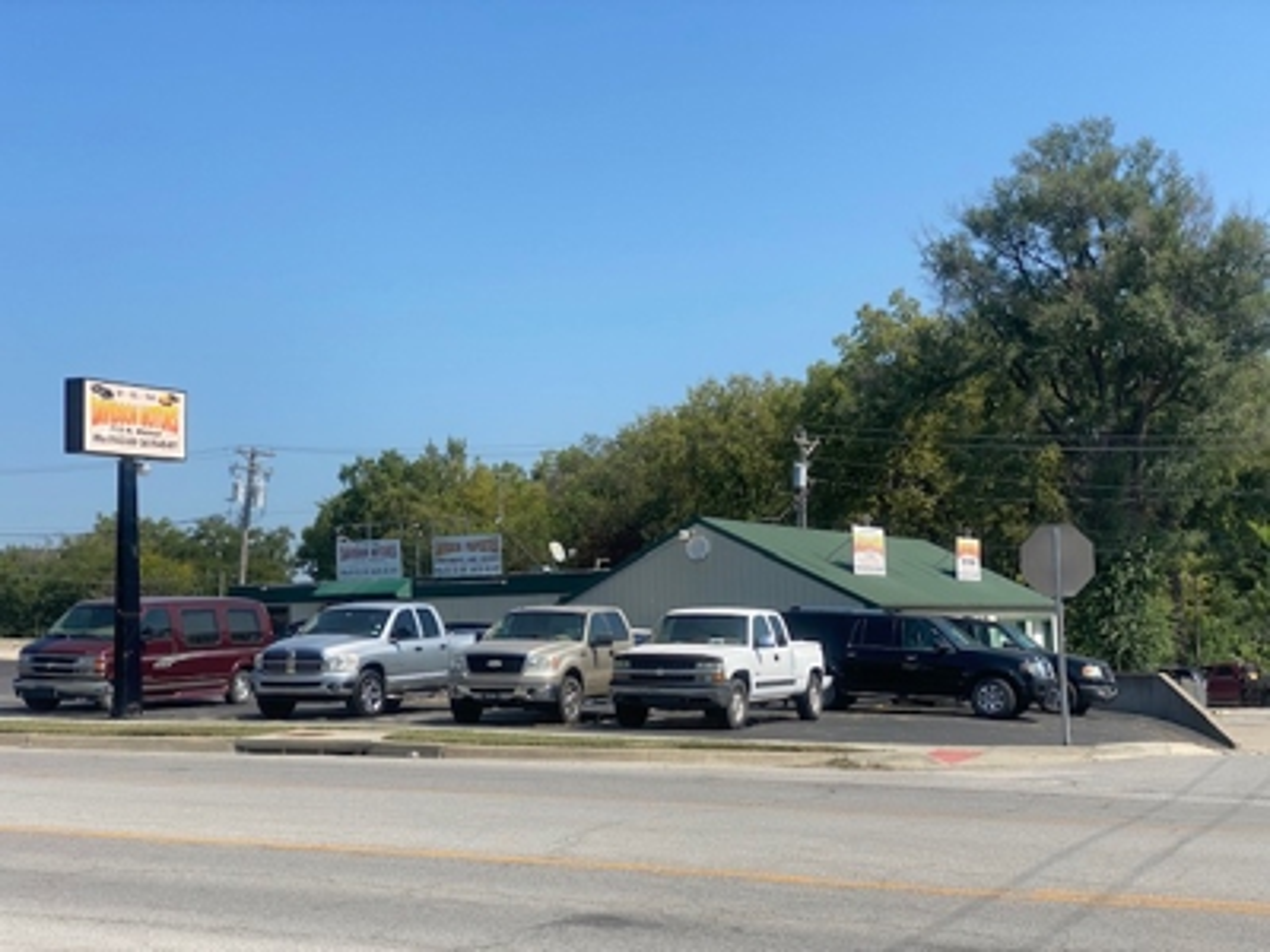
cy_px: 476
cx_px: 635
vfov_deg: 28.0
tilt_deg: +4.9
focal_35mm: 52
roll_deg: +0.6
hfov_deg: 36.8
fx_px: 1908
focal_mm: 6
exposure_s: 1/1996
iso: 20
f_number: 2
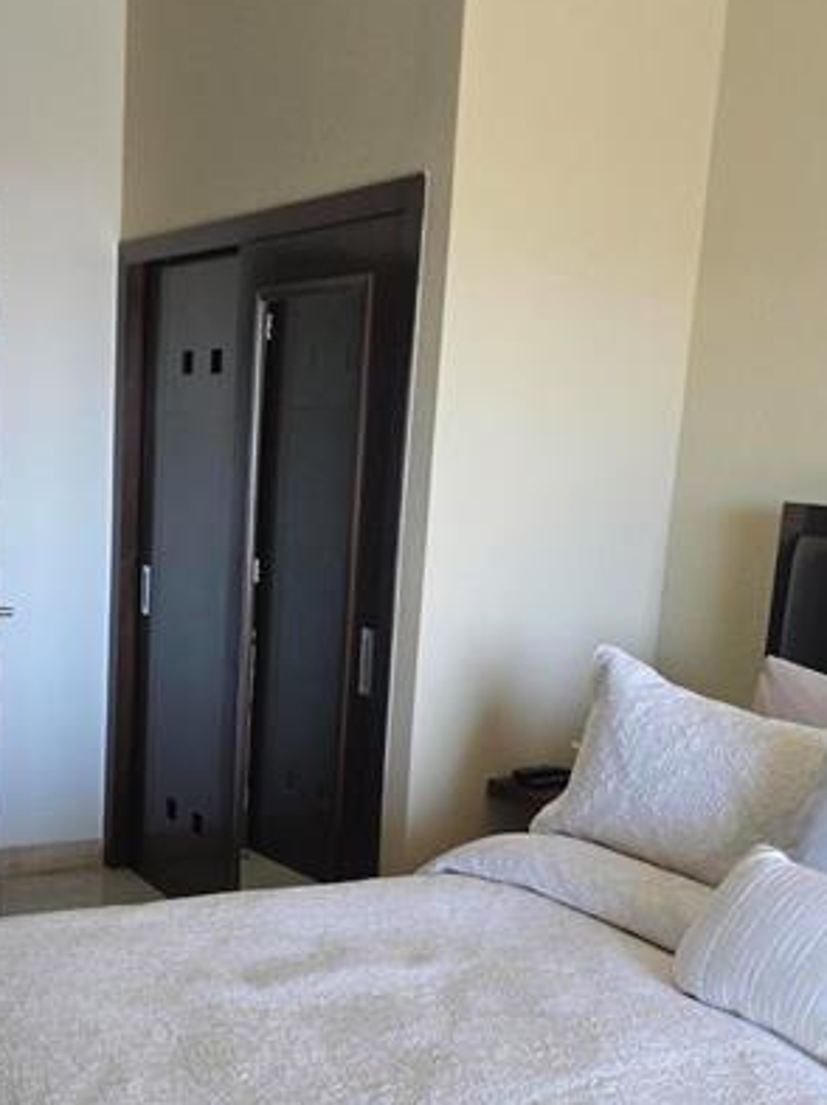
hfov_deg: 31.8
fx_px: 1436
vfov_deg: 41.7
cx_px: 256
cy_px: 703
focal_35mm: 45
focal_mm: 6.3
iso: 250
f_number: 1.7
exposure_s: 1/180
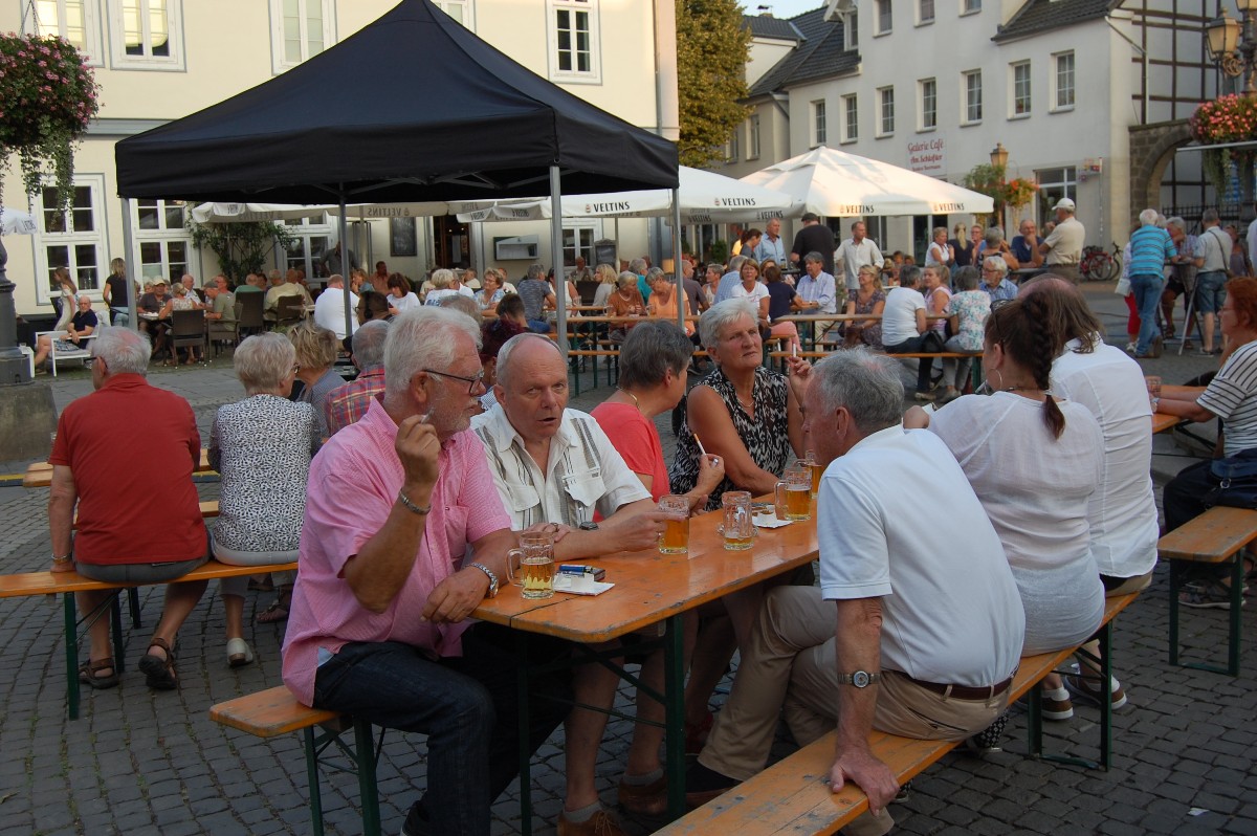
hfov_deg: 53.2
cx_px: 628
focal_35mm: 36
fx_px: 1256
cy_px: 418
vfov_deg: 36.8
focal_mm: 24
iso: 220
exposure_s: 1/125
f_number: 5.6
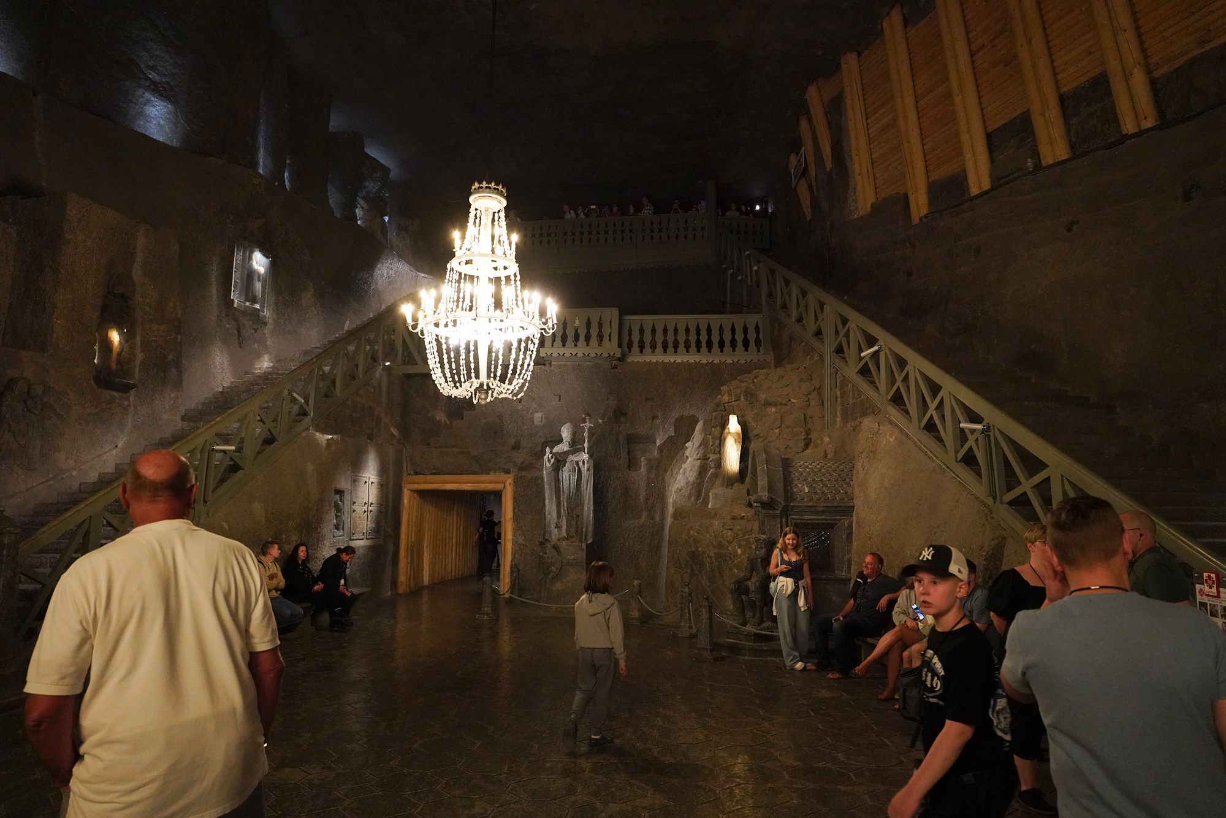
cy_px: 409
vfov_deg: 53.1
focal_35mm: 24
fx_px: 817
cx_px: 613
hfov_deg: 73.7
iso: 6400
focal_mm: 24
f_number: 4
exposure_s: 1/80
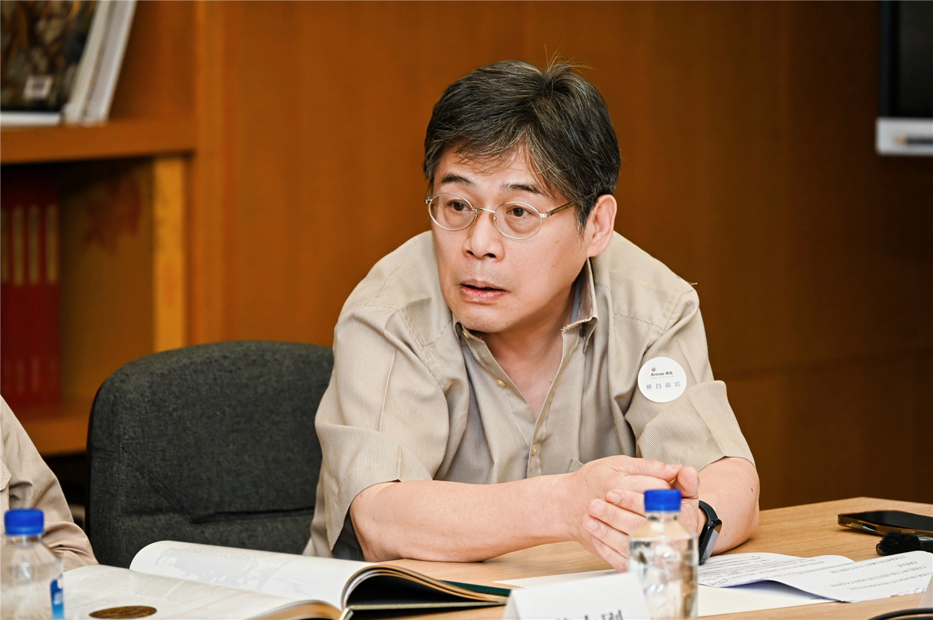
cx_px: 466
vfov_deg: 6.9
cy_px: 310
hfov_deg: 10.3
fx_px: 5178
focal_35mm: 200
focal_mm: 200
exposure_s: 1/100
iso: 640
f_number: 6.3
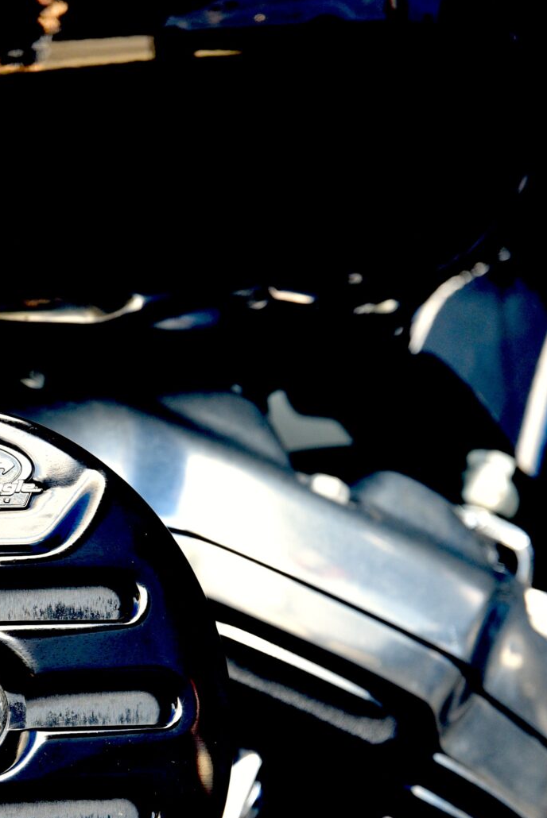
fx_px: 3960
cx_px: -19
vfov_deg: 11.8
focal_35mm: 174
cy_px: 620
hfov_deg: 7.9
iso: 500
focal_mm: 70
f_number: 5
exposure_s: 1/100
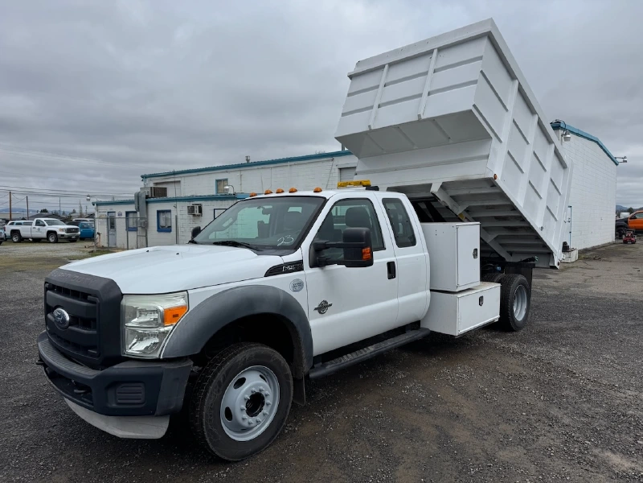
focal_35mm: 24
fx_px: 446
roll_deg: -0.3
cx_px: 322
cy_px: 242
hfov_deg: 71.6
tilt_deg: -3.6
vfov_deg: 56.8
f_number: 1.78
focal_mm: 6.76
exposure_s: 1/5348
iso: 80
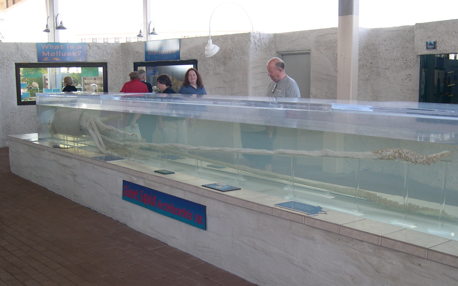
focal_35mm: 41
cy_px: 170
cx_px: 233
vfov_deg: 31.2
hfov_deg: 48.2
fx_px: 512
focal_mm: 8
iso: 100
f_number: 2.8
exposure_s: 1/113
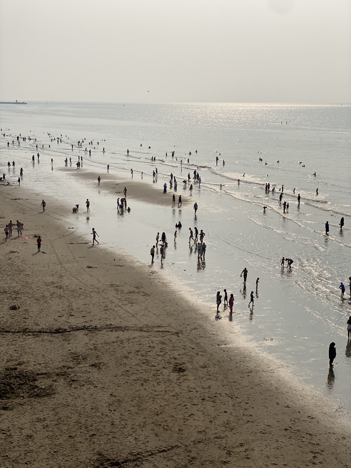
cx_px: 176
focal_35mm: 52
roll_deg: -1.3
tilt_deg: -9.9
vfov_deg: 36.8
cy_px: 234
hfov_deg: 28.0
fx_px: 703
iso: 25
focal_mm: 6
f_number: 2
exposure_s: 1/7937
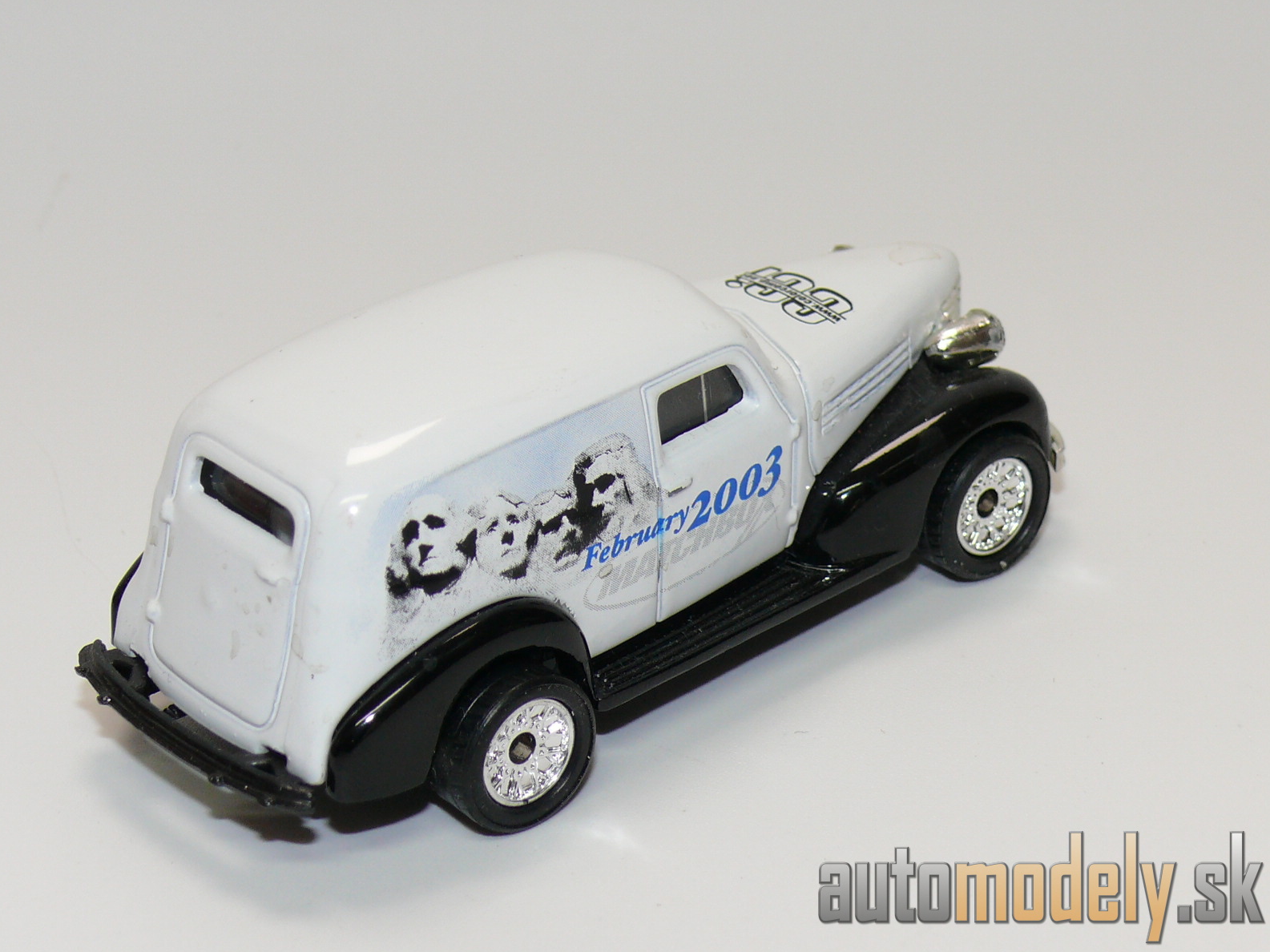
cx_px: 634
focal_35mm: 104
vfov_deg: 14.2
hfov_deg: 18.9
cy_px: 473
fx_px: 3815
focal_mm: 13.6
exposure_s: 1/30
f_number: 4
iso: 100
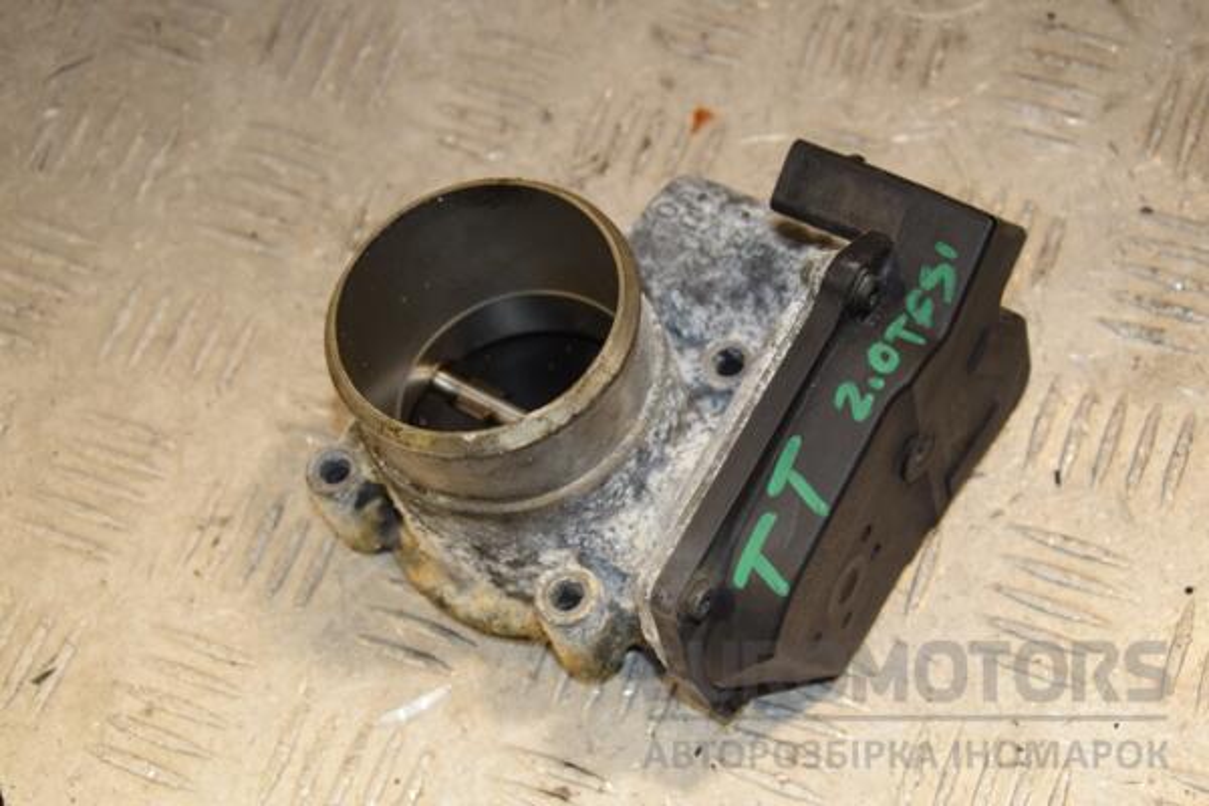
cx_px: 604
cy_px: 403
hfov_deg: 28.1
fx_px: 2418
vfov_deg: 18.9
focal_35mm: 72
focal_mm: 48
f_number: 7.1
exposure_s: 1/200
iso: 800
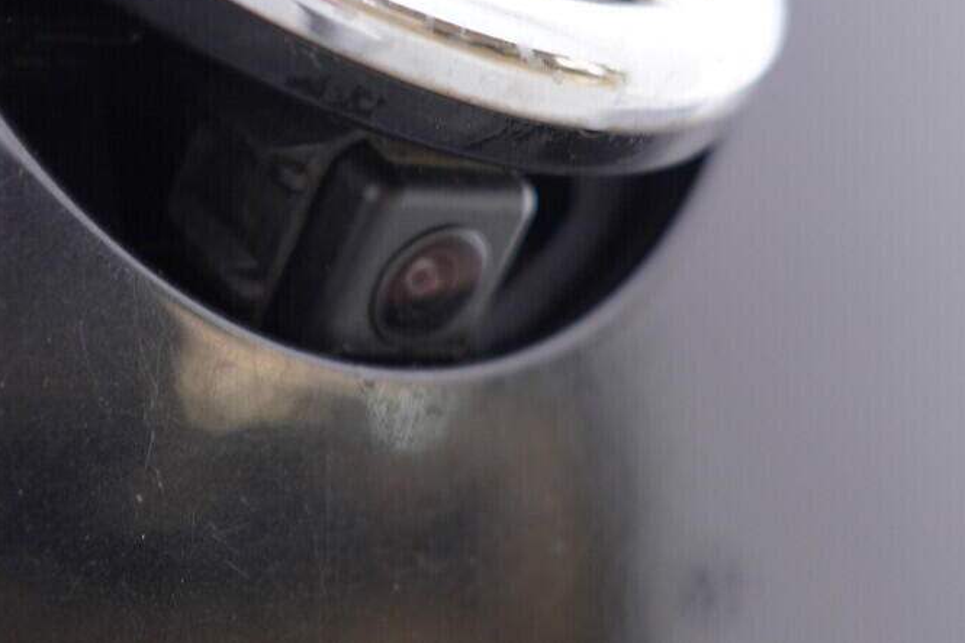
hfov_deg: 25.9
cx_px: 319
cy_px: 303
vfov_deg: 17.5
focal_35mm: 78
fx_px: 2090
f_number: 2.8
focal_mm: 24
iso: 200
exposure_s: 1/40
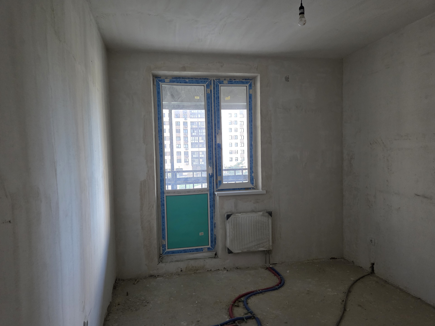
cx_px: 210
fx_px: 302
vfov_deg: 56.8
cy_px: 165
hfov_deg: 71.6
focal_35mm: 24
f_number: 1.8
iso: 640
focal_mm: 5.4
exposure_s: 1/100
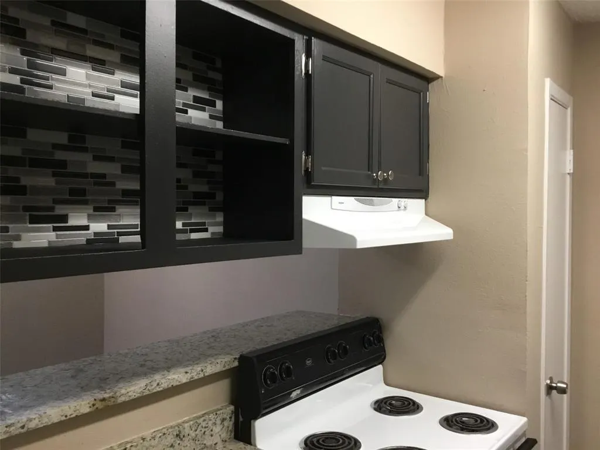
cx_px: 300
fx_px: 537
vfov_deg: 45.4
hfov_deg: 58.4
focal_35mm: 31
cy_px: 225
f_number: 2.4
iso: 125
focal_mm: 3.3
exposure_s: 1/30
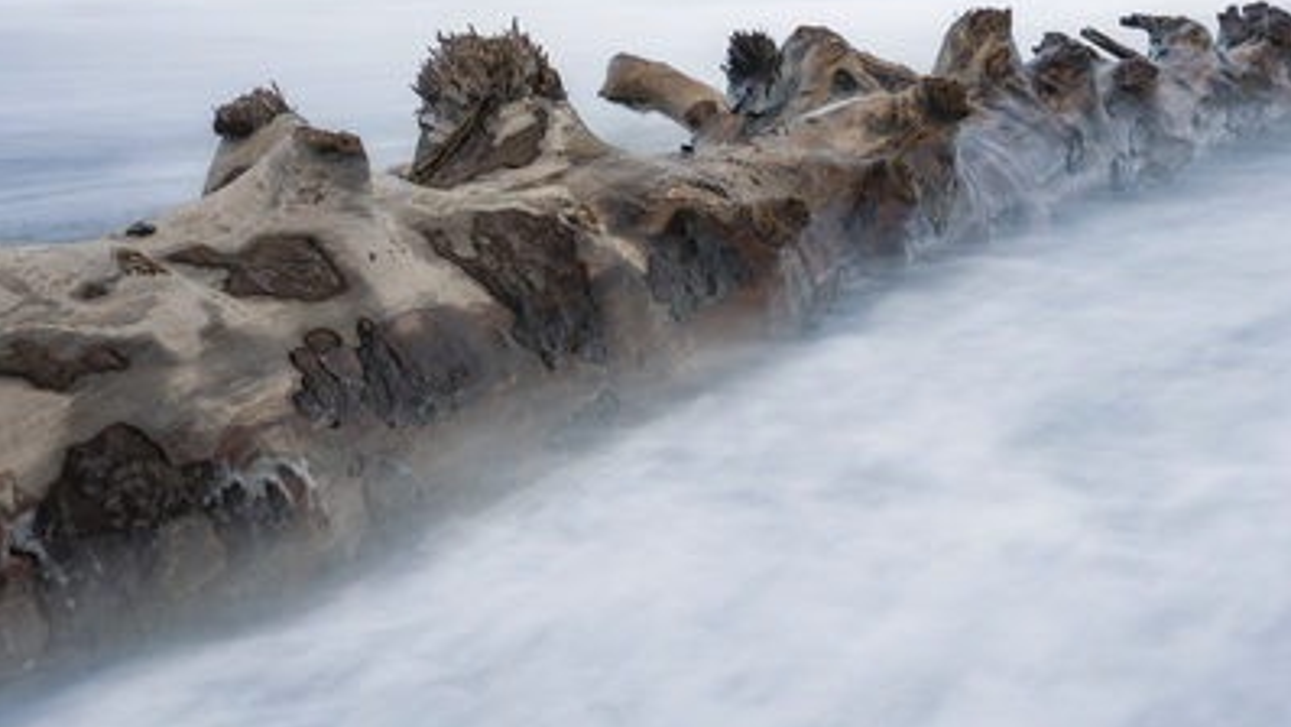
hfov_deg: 26.8
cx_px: 814
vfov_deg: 15.1
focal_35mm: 79
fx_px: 2705
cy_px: 88
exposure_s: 8
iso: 100
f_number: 8
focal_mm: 50
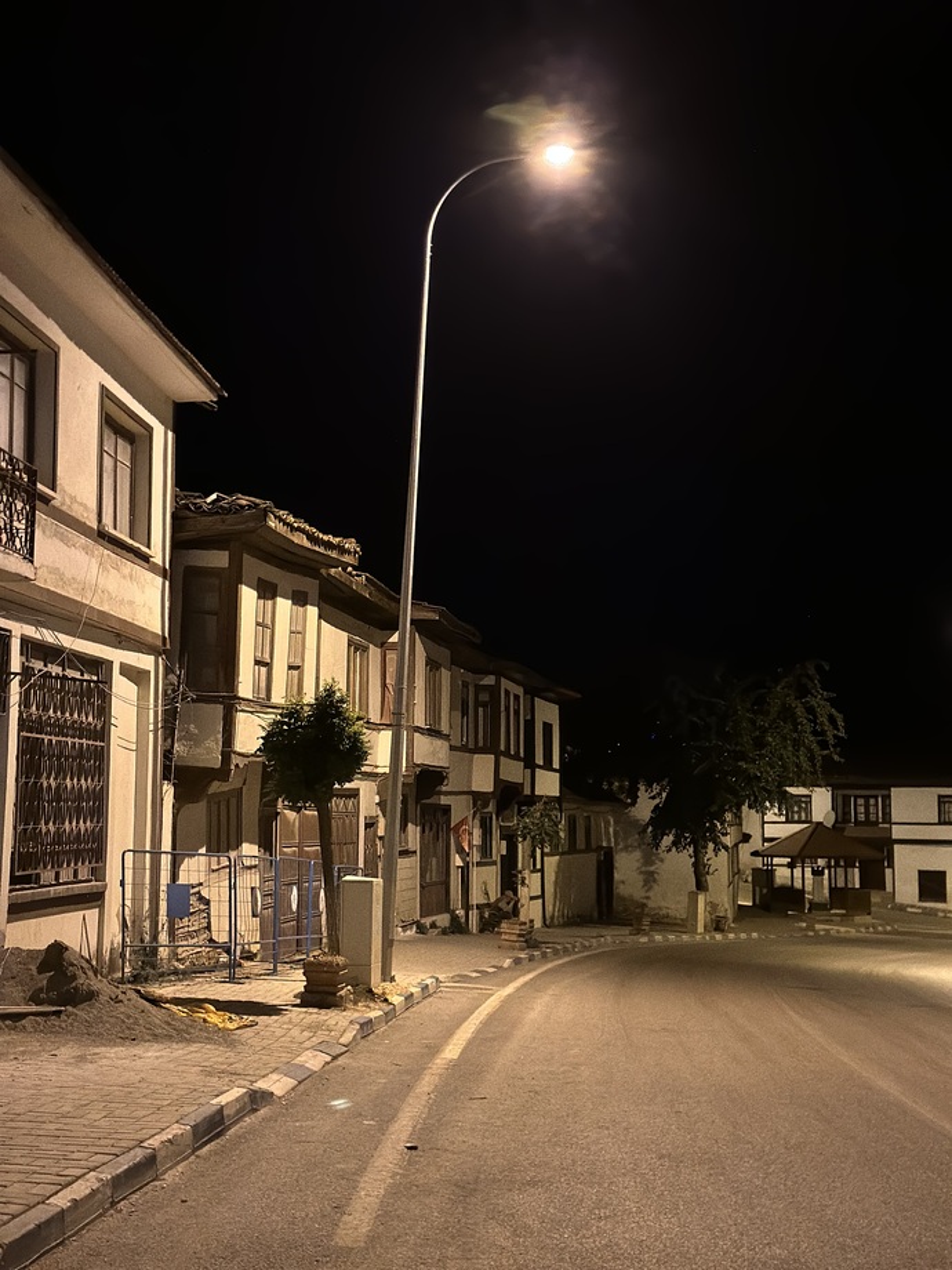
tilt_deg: +4.6
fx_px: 1760
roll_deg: -1.6
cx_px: 476
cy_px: 635
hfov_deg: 30.3
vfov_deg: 39.7
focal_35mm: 48
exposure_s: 1/27
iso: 1000
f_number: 1.78
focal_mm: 6.86
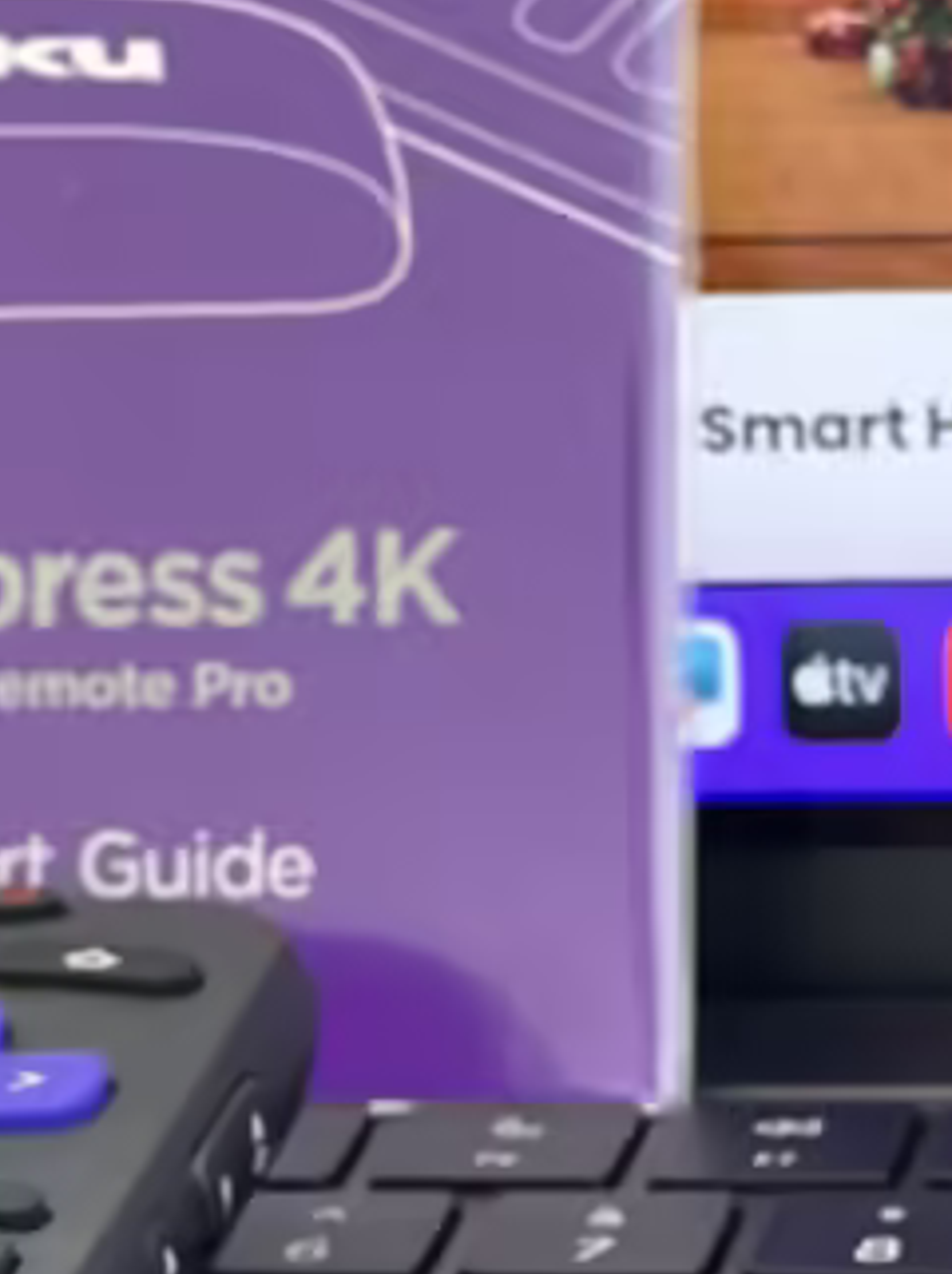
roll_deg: +4.4
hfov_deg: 6.0
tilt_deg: -14.7
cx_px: 440
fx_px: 9039
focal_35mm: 246
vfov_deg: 8.1
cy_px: 595
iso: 250
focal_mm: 9
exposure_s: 1/78
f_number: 2.8
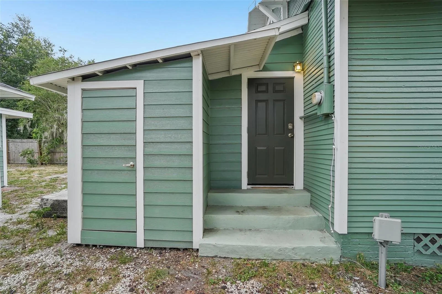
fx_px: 184
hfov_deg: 100.4
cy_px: 147
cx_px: 221
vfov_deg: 77.3
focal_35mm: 15
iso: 100
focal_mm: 10
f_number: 8
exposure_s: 1/30
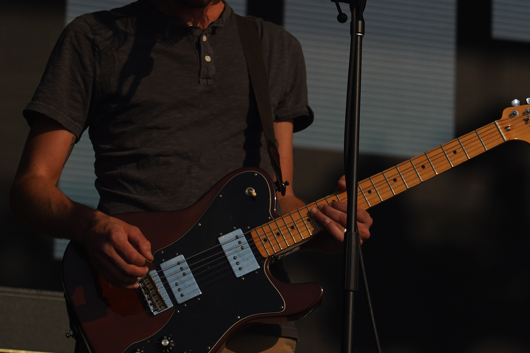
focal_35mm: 211
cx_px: 346
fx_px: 3106
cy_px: 120
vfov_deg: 6.5
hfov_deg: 9.7
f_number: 8
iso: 100
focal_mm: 105
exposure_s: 1/1000
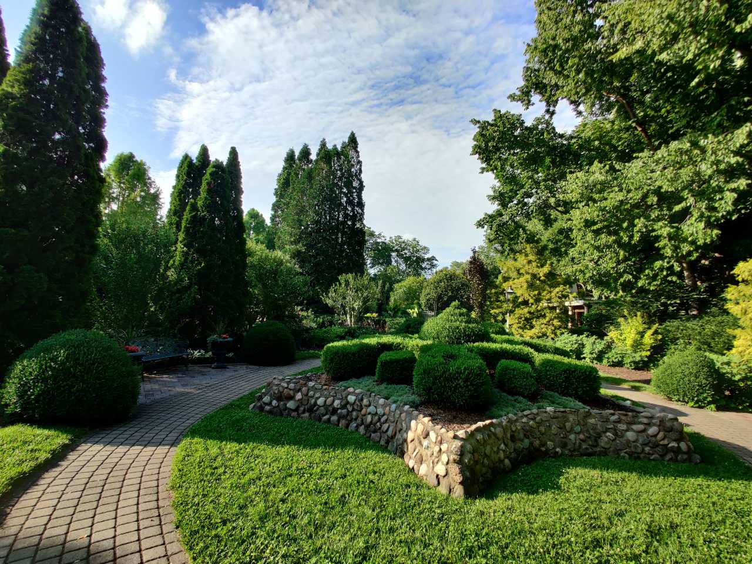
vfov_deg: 89.9
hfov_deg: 106.2
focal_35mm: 13
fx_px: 282
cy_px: 282
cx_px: 376
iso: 100
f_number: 2.2
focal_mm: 2.2
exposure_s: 1/420
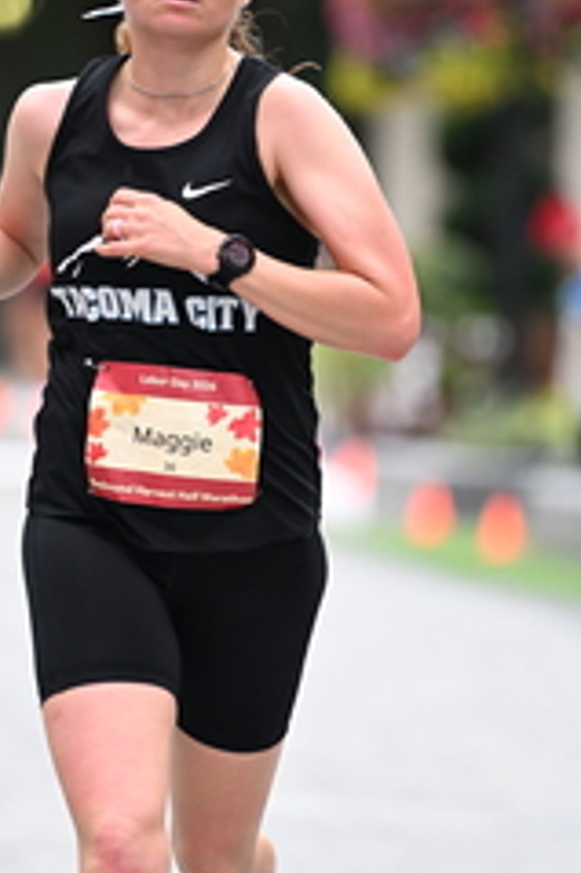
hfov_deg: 3.0
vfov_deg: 4.5
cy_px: 471
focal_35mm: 460
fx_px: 11151
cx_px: 214
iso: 1600
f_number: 2.8
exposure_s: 1/800
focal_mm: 200
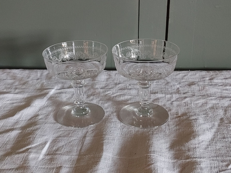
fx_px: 327
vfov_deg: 29.7
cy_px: 86
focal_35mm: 49
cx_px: 116
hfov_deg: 38.9
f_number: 1.8
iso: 450
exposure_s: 1/40
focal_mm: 4.81
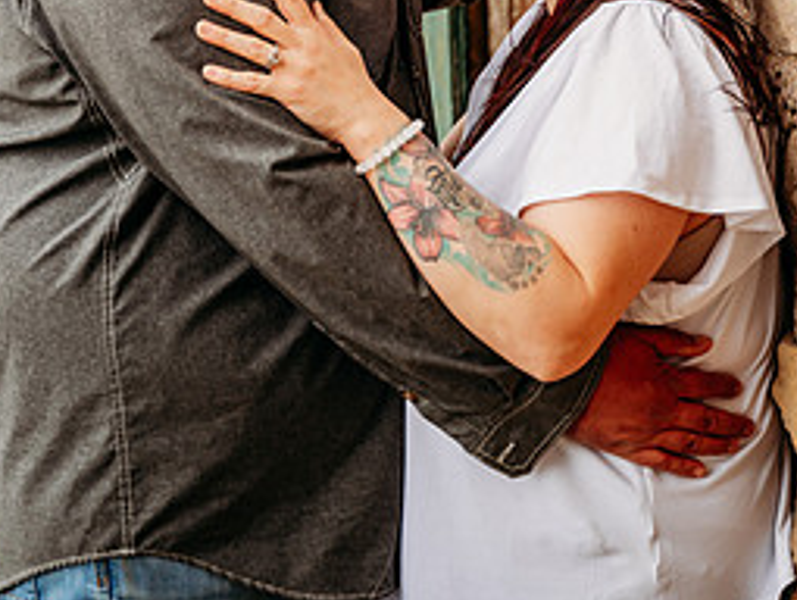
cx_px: 422
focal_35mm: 105
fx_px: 2421
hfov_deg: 18.7
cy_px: 59
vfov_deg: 14.0
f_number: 3.5
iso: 320
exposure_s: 1/250
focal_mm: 62
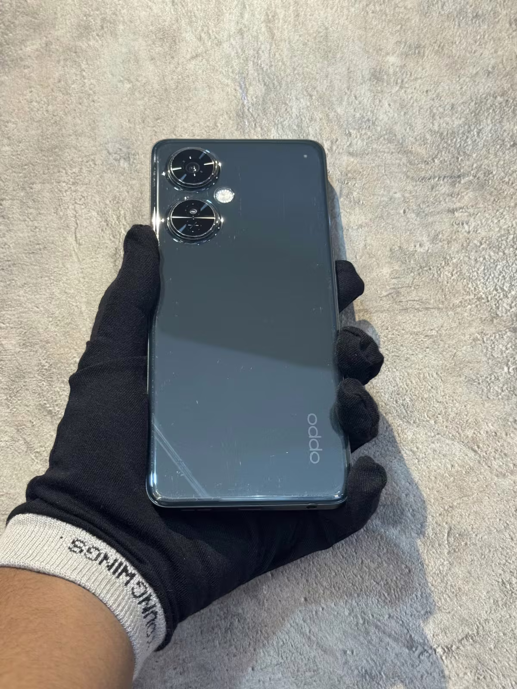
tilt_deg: +11.2
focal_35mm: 48
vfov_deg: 39.7
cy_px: 344
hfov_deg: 30.3
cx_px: 258
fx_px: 956
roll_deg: -2.4
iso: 100
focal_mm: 6.76
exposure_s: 1/50
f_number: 1.78
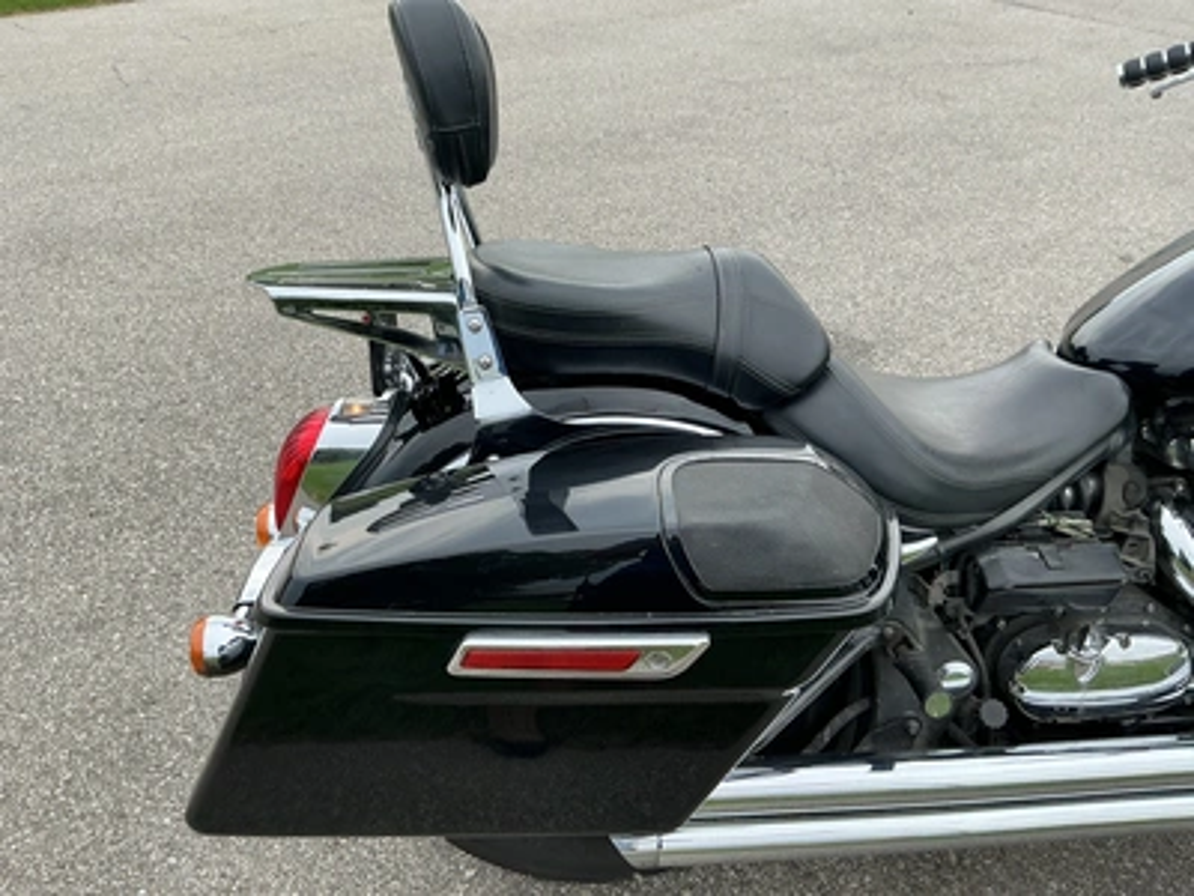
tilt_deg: -32.1
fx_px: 966
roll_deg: -1.0
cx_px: 597
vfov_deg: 49.7
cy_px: 448
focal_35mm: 28
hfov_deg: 63.4
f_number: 1.8
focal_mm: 3
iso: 25
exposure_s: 1/318
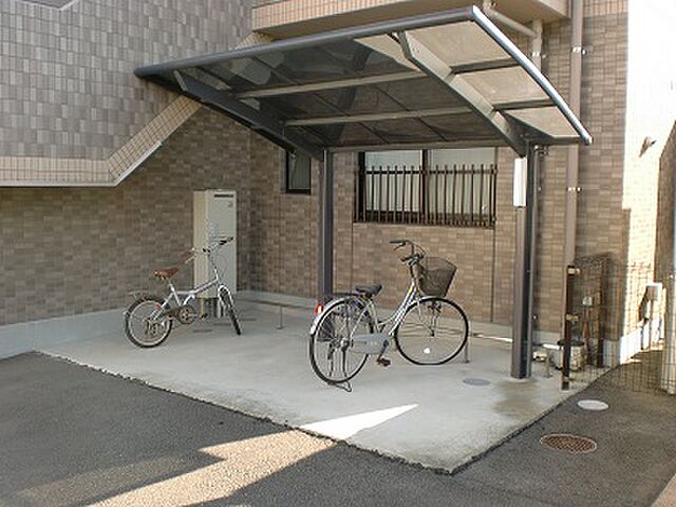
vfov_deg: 40.7
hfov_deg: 52.6
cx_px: 338
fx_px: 683
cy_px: 254
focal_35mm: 35
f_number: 3.1
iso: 64
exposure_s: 1/125
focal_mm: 6.3
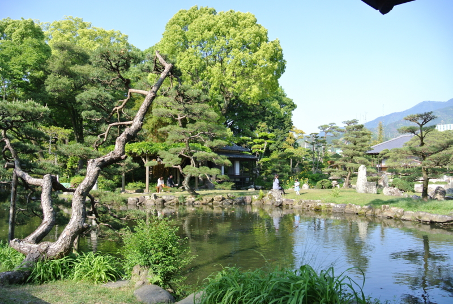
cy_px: 152
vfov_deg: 45.1
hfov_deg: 63.6
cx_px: 226
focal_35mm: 29
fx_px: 365
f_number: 4.5
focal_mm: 11
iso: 140
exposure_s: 1/320
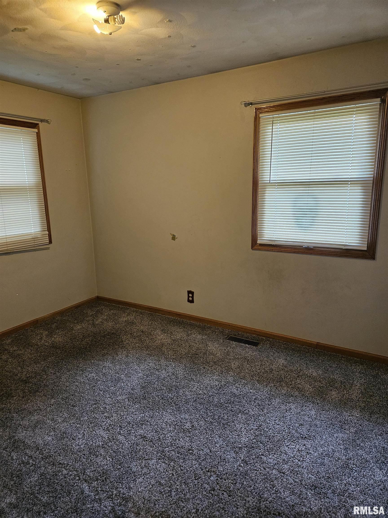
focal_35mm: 23
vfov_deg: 73.9
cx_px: 194
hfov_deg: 58.9
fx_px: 344
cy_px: 259
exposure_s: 1/60
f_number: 1.8
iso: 640
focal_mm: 5.4
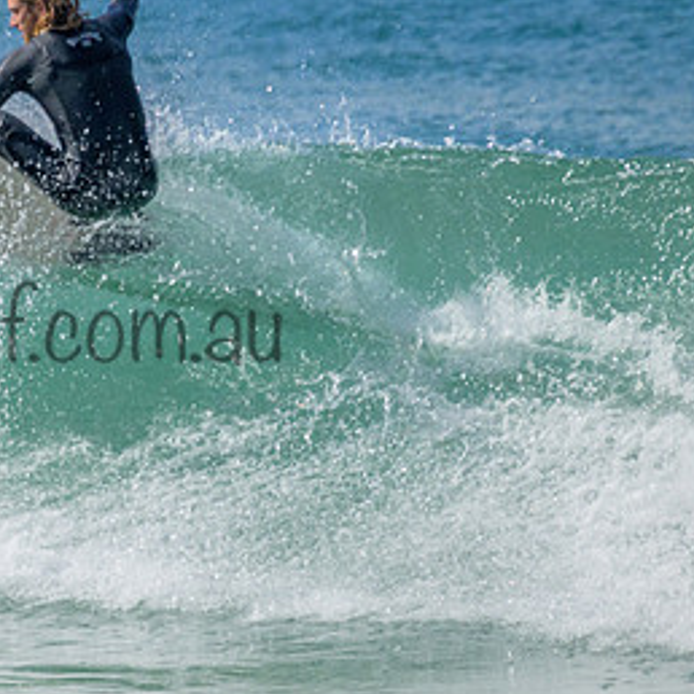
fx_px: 34659
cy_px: 300
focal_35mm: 1528
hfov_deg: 1.1
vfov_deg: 1.1
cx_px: -3
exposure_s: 1/1600
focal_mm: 800
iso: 1600
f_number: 11
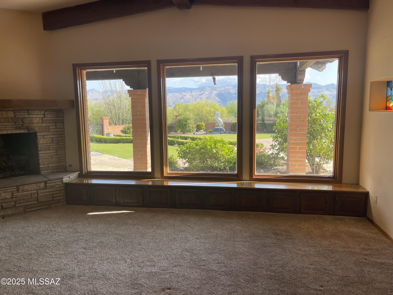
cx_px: 196
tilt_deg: -7.4
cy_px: 148
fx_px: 284
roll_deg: +0.6
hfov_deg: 69.4
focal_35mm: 25
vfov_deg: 54.9
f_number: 1.6
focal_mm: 5.1
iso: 32
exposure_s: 1/406
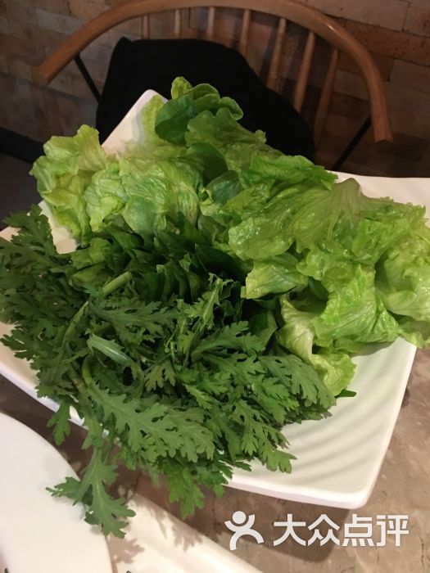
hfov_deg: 48.2
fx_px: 480
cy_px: 286
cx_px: 215
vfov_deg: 61.7
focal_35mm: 29
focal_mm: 4.15
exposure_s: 1/8
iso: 100
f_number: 2.2
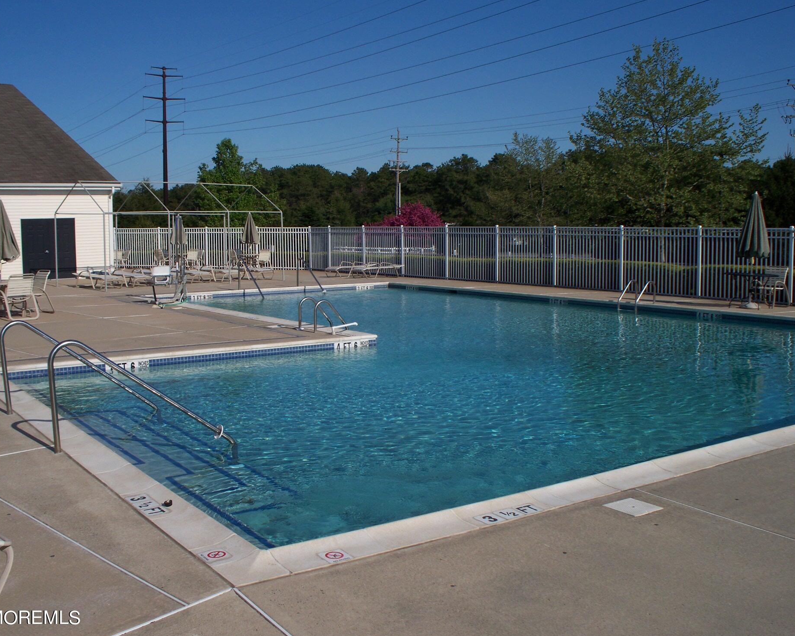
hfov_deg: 46.8
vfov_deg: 38.2
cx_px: 366
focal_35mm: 39
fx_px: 918
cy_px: 317
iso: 64
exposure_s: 1/1000
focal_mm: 7.54
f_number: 5
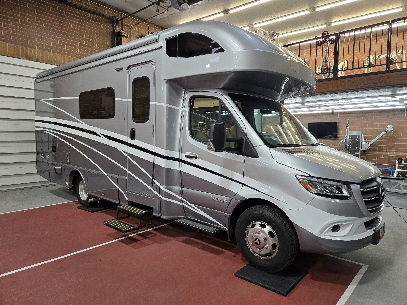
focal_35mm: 23
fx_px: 270
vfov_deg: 58.9
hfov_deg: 73.9
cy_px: 152
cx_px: 204
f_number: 1.8
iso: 100
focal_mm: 5.4
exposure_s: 1/120
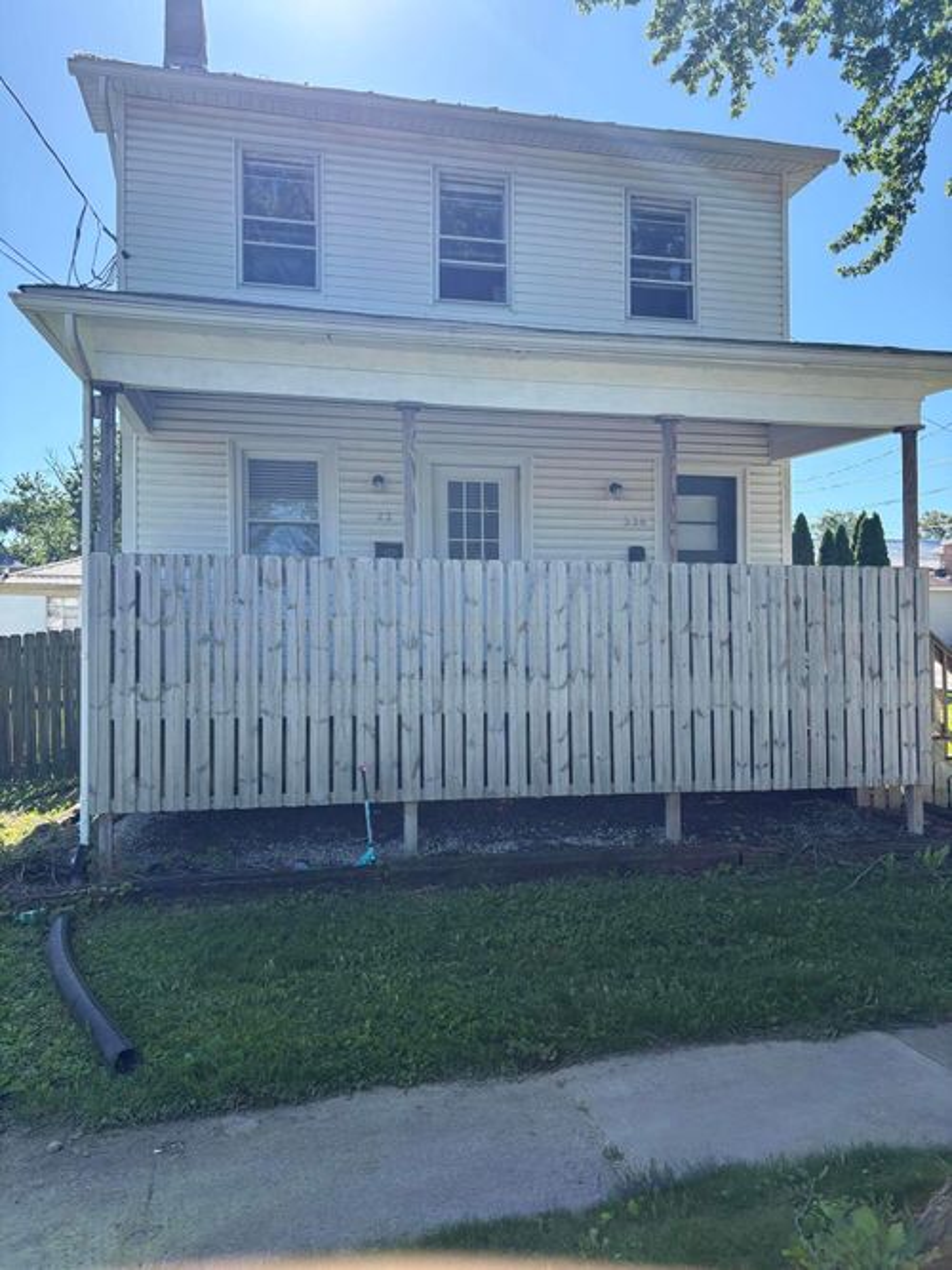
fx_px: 954
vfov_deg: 67.3
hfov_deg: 53.0
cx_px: 476
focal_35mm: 26
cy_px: 635
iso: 64
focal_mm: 5.96
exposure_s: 1/1484
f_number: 1.6
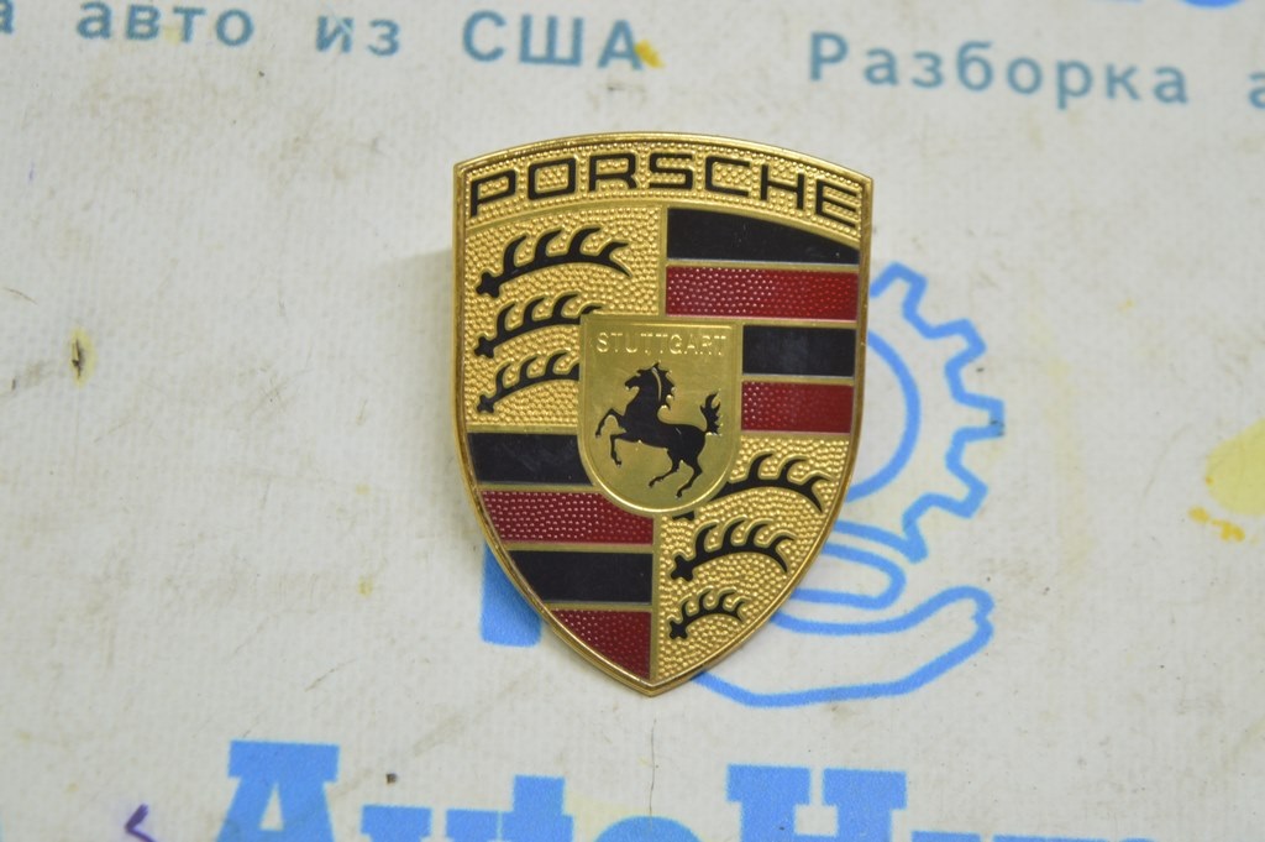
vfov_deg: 16.5
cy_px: 421
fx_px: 2897
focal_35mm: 82
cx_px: 632
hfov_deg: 24.6
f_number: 5.6
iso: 400
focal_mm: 55
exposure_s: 1/20
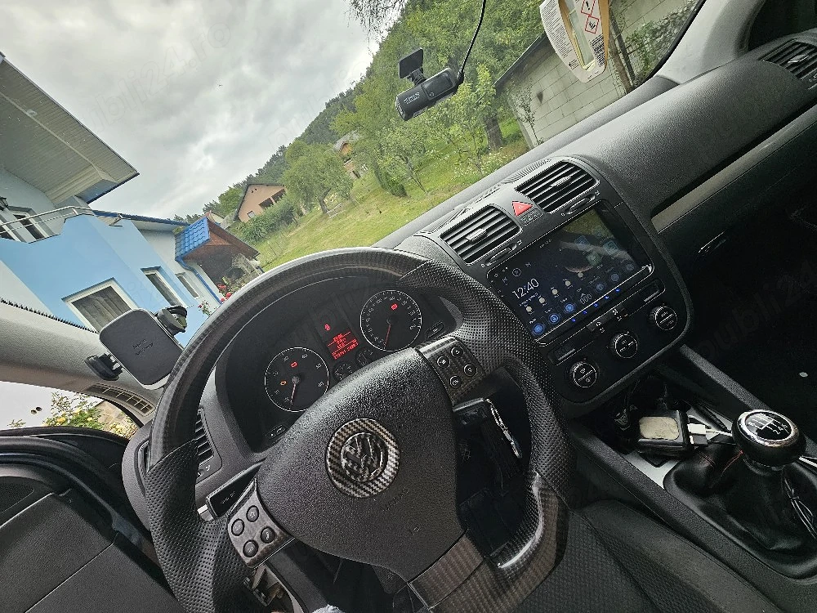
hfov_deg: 106.2
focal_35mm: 13
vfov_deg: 89.9
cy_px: 306
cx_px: 408
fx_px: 307
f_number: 2.2
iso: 50
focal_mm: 2.2
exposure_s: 1/149
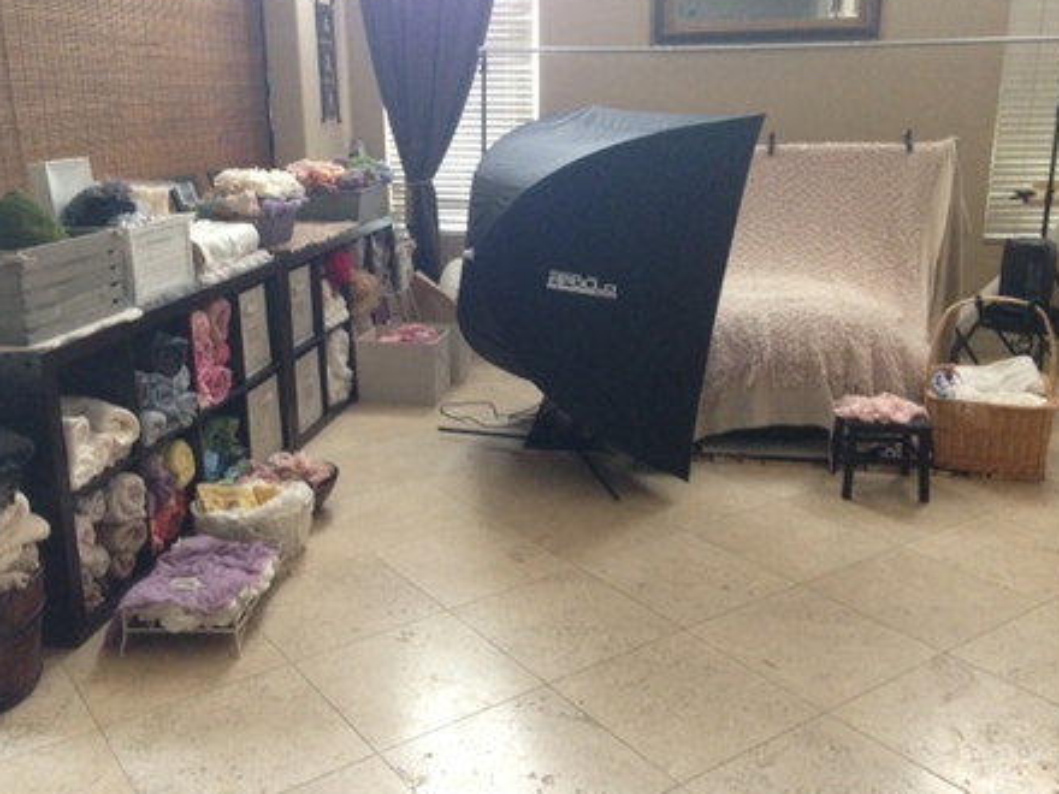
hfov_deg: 51.3
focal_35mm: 36
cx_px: 515
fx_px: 1101
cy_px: 378
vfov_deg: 39.6
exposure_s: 1/20
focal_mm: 4.12
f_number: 2.4
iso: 250
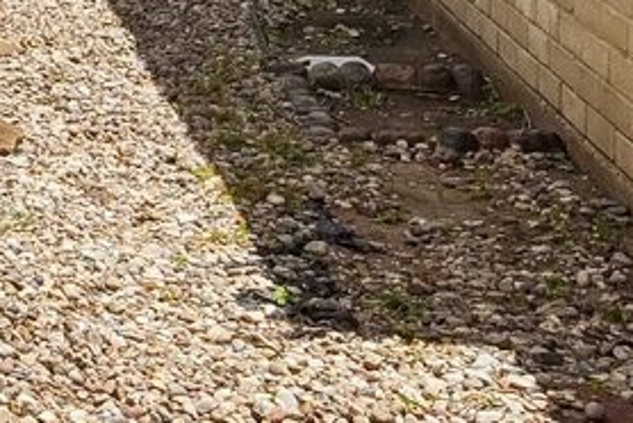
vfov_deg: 12.4
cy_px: -274
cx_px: -831
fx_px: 1813
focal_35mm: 103
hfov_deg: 14.3
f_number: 8
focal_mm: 14
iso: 500
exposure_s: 1/1600
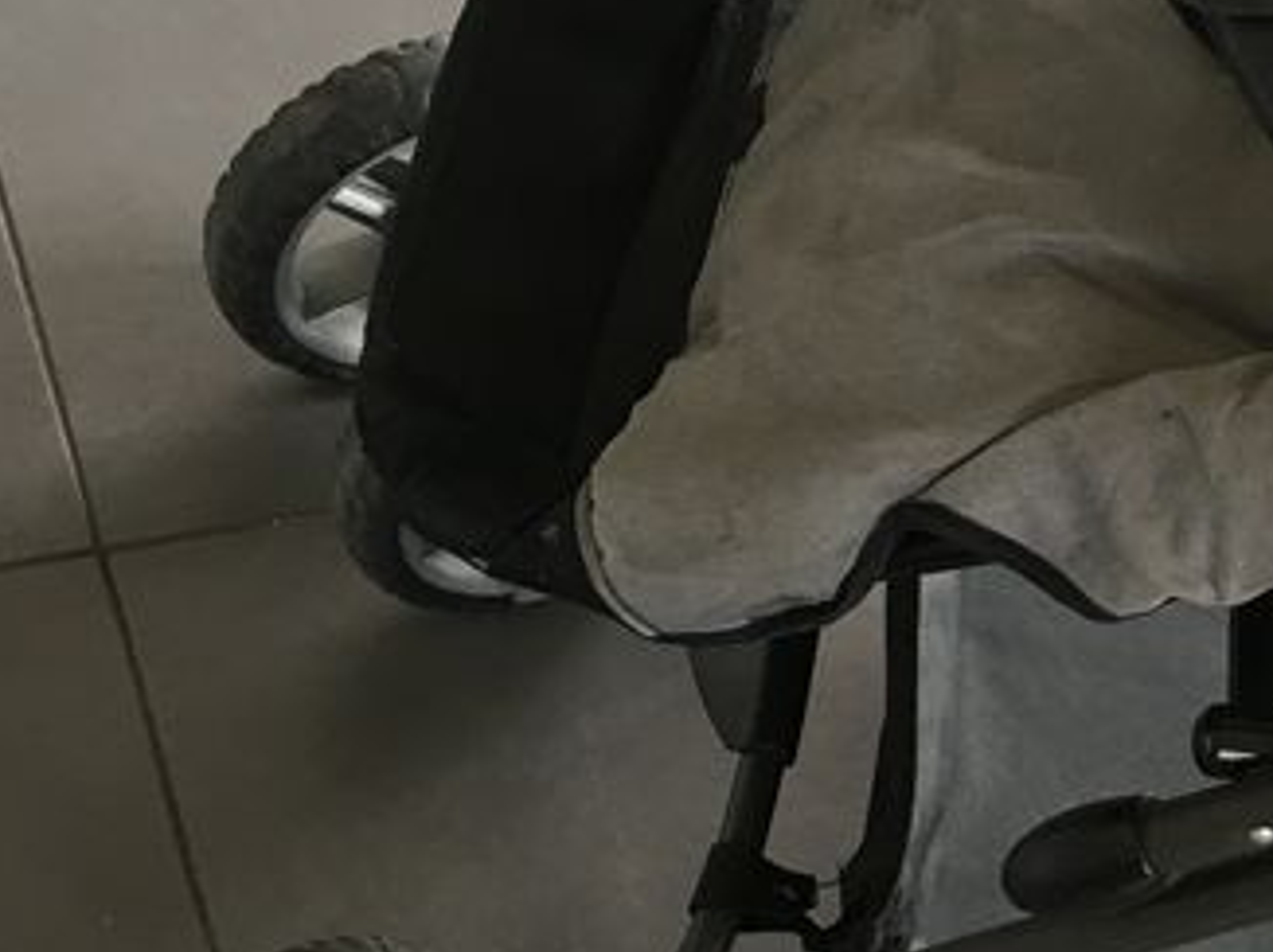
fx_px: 3271
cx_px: 1414
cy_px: 620
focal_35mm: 89
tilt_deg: -52.1
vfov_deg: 16.5
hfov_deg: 20.9
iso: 50
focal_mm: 4.15
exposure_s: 1/33
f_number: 2.2
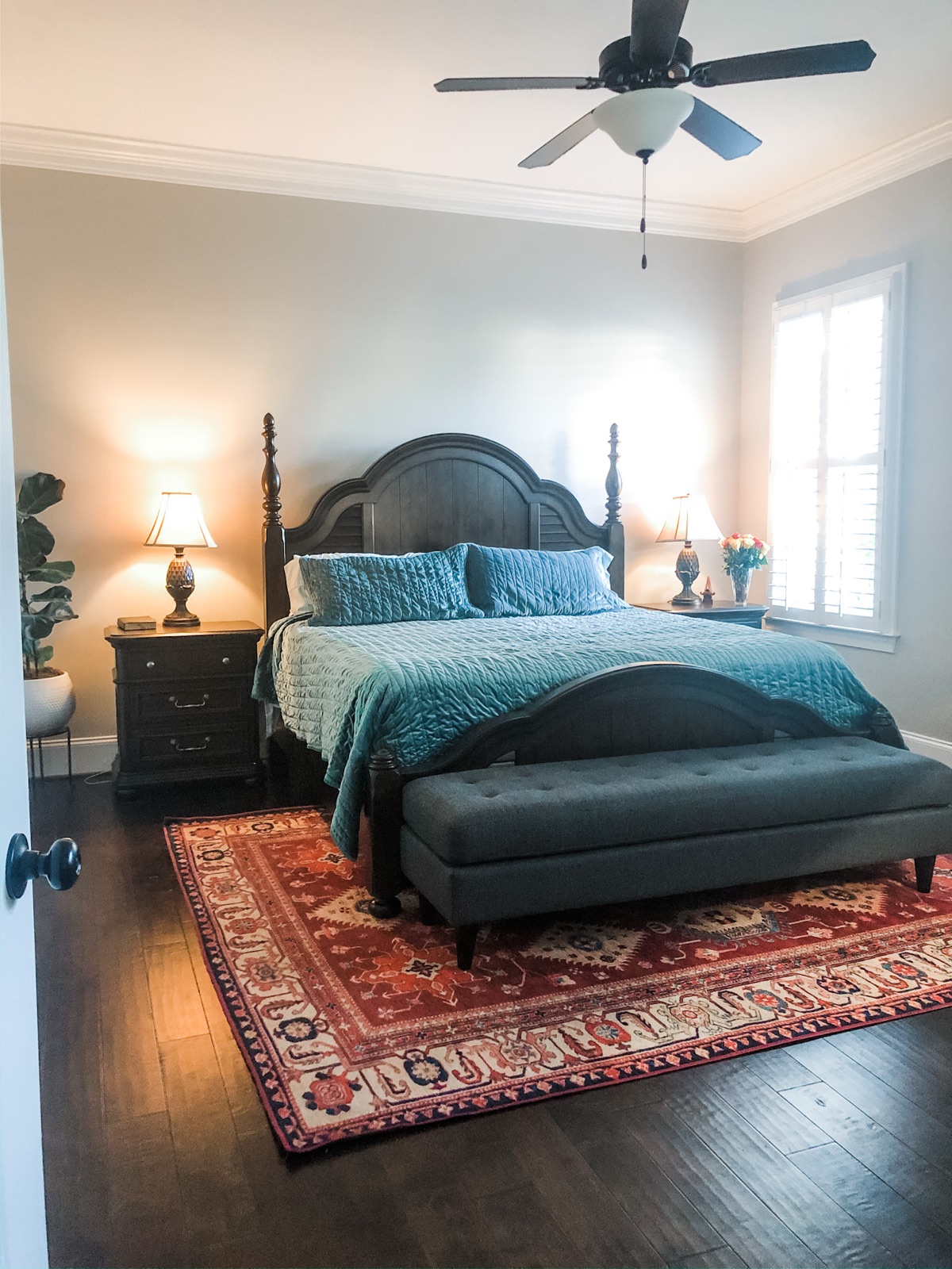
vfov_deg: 63.4
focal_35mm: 28
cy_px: 634
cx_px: 476
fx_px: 1027
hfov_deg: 49.7
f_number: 1.8
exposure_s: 1/15
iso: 100
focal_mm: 4
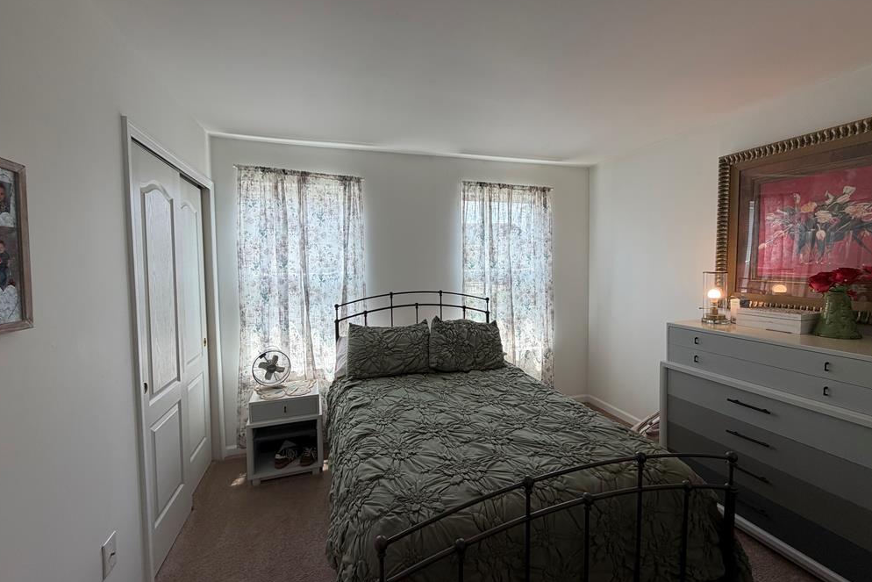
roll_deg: +1.2
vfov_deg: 77.3
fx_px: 363
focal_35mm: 15
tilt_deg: -2.8
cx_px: 436
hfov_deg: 100.4
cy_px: 282
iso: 80
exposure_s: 1/121
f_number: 2.2
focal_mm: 2.22
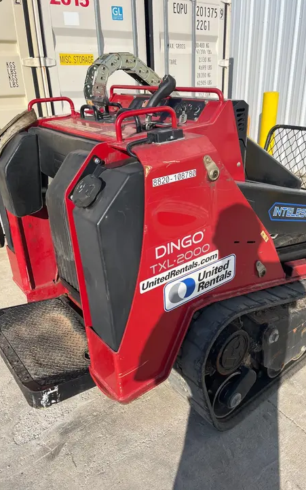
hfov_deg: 44.4
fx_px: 374
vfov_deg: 66.5
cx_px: 179
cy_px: 242
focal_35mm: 28
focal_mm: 5.1
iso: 50
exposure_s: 1/2899
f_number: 1.6
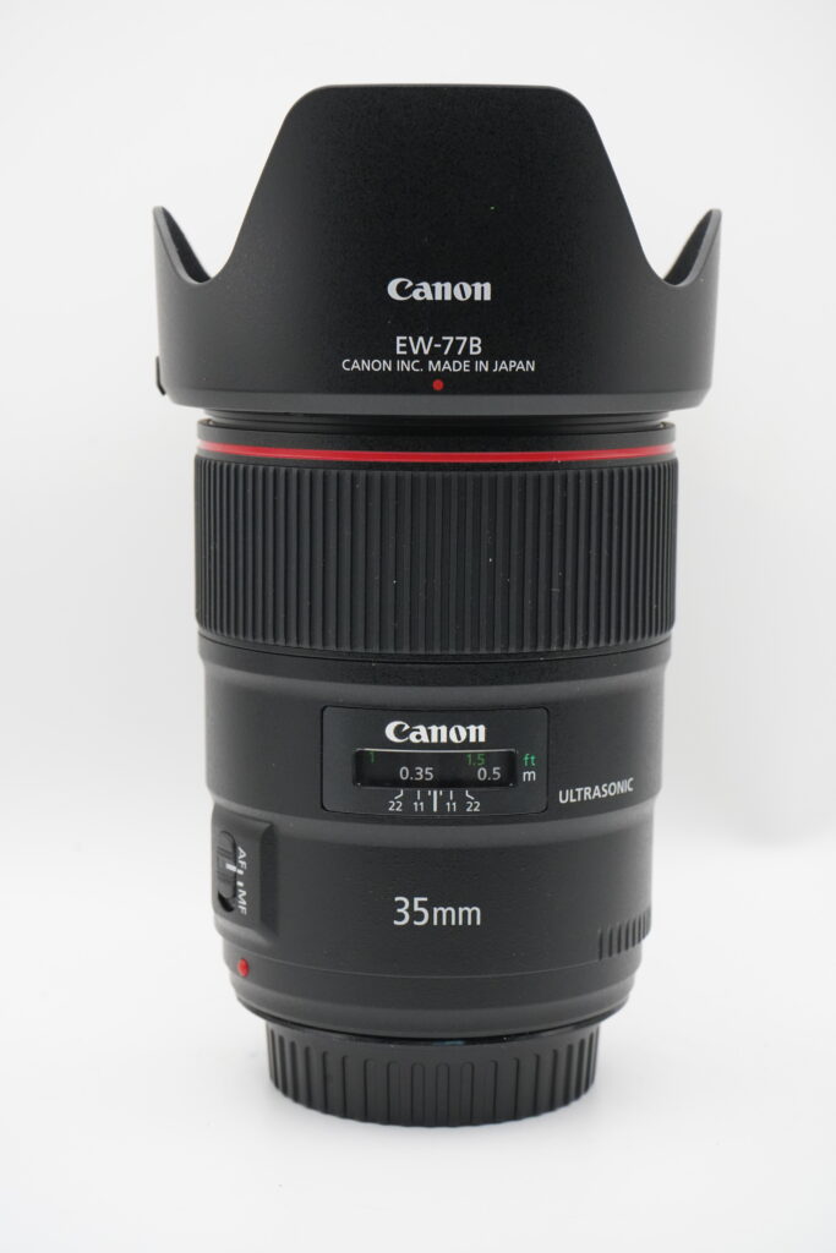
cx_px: 418
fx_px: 2403
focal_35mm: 69
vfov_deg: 29.2
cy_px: 626
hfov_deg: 19.7
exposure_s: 1/125
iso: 4000
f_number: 11
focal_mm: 69
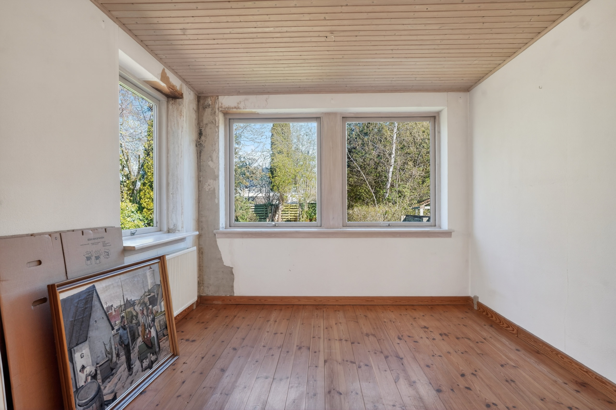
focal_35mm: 22
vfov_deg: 57.2
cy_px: 205
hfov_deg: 78.6
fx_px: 376
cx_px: 308
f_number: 8
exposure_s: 1/10
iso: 400
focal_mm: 22
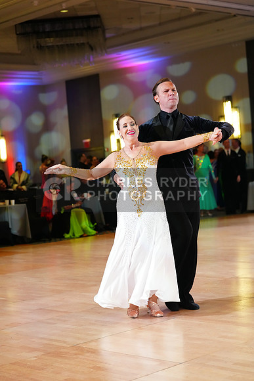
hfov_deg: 19.5
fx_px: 740
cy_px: 190
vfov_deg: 28.8
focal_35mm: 70
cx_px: 127
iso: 3200
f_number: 3.2
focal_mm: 70
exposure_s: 1/500
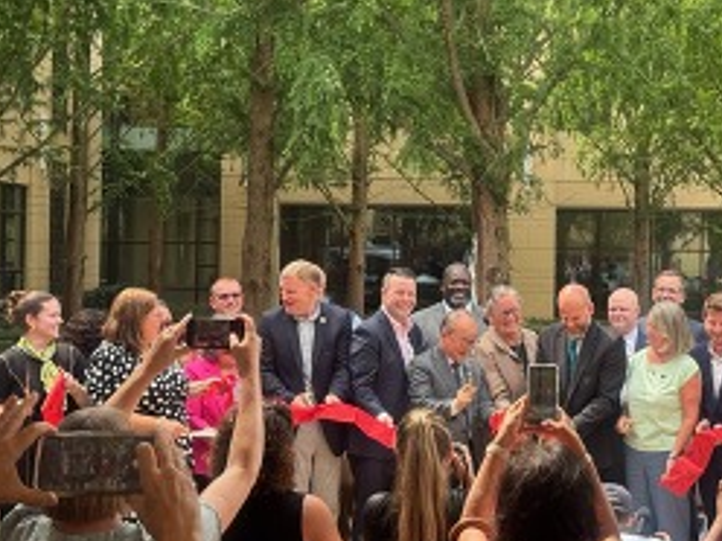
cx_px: 543
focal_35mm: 76
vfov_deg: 19.4
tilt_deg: +1.8
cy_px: 240
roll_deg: +0.0
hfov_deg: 25.4
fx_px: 1585
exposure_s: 1/621
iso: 64
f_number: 1.78
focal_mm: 6.76
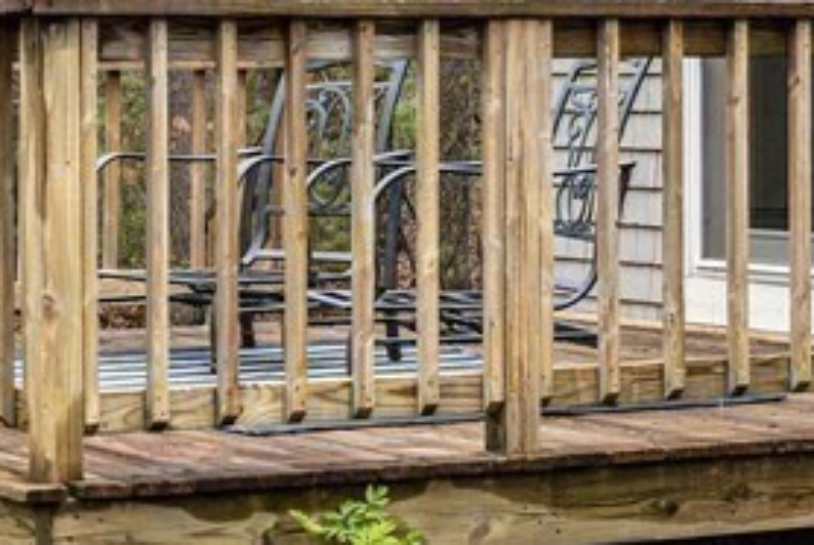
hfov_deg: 14.5
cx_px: 56
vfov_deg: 9.8
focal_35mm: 140
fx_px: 3169
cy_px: 155
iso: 200
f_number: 4.5
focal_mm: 38
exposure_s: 1/80
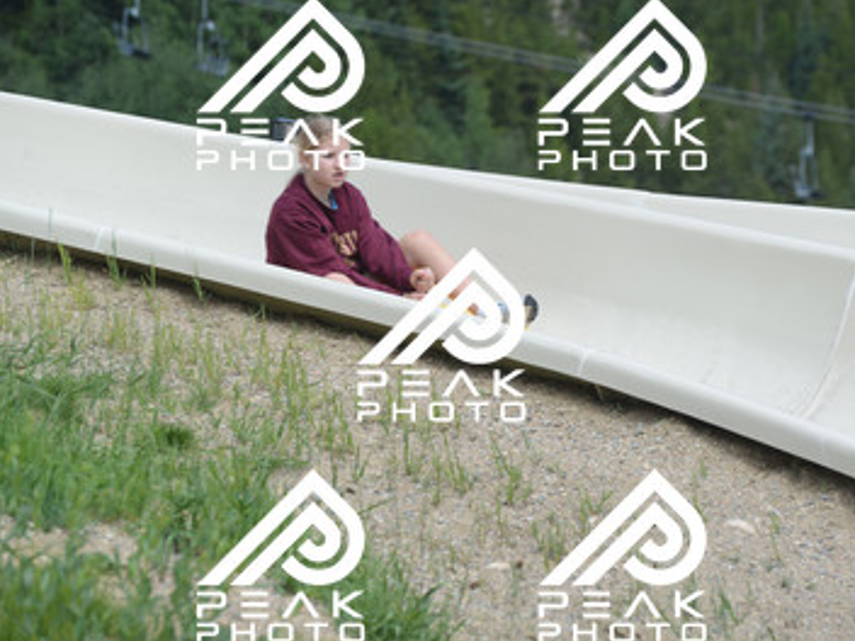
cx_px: 452
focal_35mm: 213
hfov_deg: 9.3
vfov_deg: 7.0
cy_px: 319
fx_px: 5261
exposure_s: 1/640
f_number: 6.3
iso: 400
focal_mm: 195
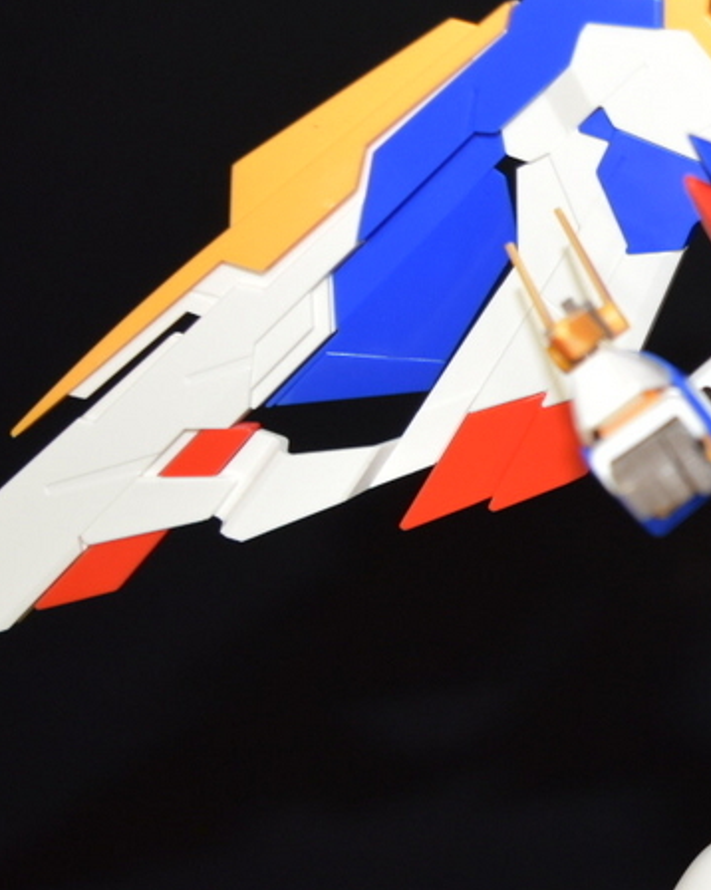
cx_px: 1023
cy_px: 519
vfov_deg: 23.0
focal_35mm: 83
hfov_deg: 17.0
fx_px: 2185
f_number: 3.8
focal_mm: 22
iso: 560
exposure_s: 1/30
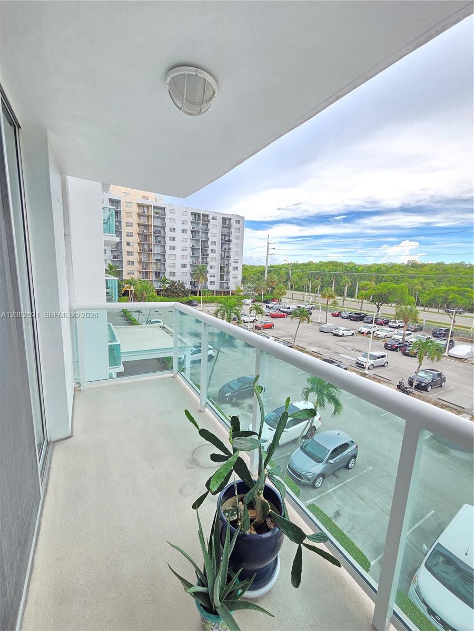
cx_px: 237
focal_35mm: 13
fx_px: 237
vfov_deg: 106.2
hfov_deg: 89.9
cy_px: 316
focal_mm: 2.2
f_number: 2.2
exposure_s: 1/282
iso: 50
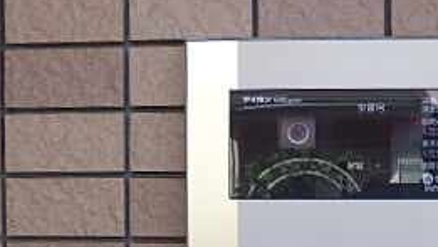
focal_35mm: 80
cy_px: 259
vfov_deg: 14.8
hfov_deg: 26.0
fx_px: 929
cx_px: 356
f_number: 3.1
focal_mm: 5.2
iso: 100
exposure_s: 1/125
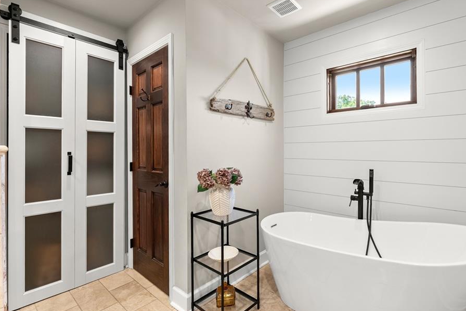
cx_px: 258
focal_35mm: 17
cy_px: 145
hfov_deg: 92.8
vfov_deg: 70.3
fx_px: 220
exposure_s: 1/8
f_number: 7.1
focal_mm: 14.9
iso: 800
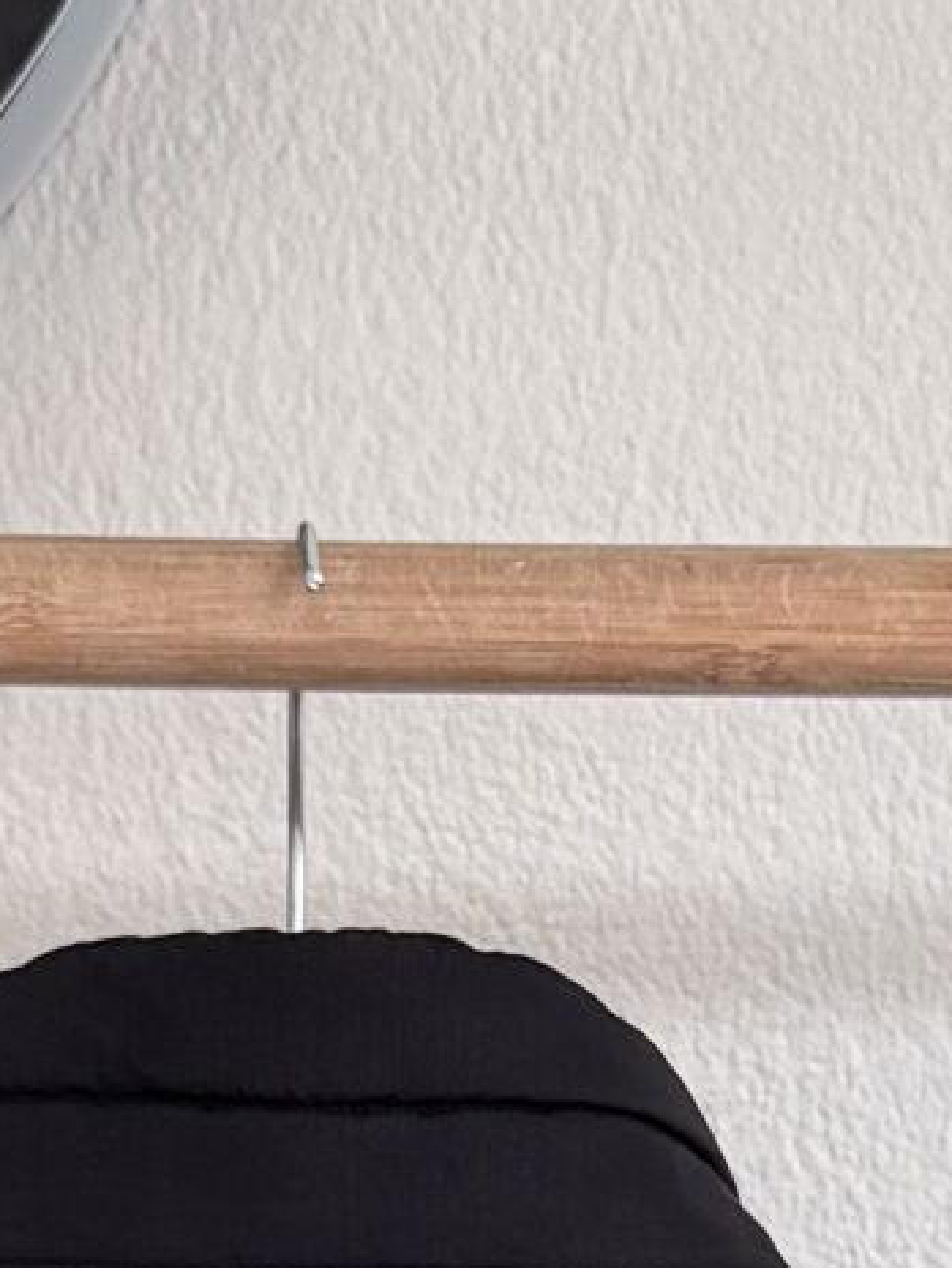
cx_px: 426
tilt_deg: -2.8
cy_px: 1718
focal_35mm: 132
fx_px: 4838
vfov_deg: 14.2
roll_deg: -0.6
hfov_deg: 11.2
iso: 400
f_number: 1.78
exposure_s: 1/60
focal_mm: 6.76
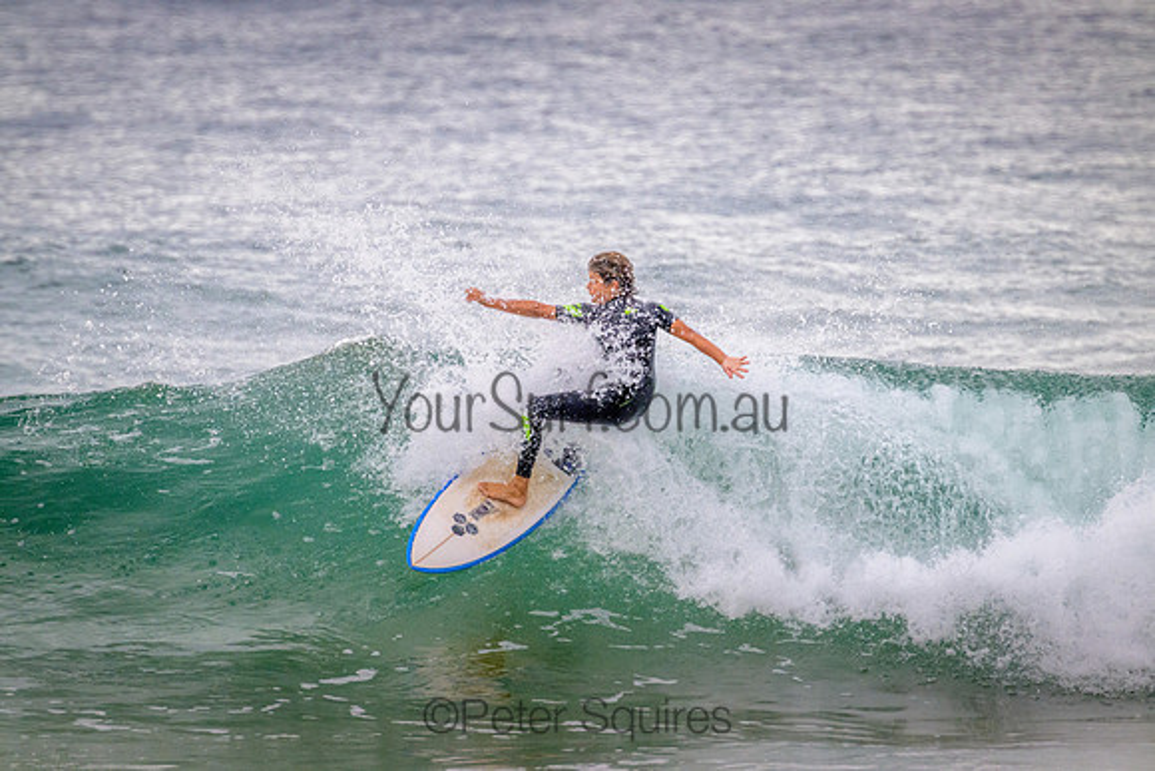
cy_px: 386
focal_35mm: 800
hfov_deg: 2.6
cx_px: 578
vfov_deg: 1.7
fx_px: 25671
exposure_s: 1/2000
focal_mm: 800
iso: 2500
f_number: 11
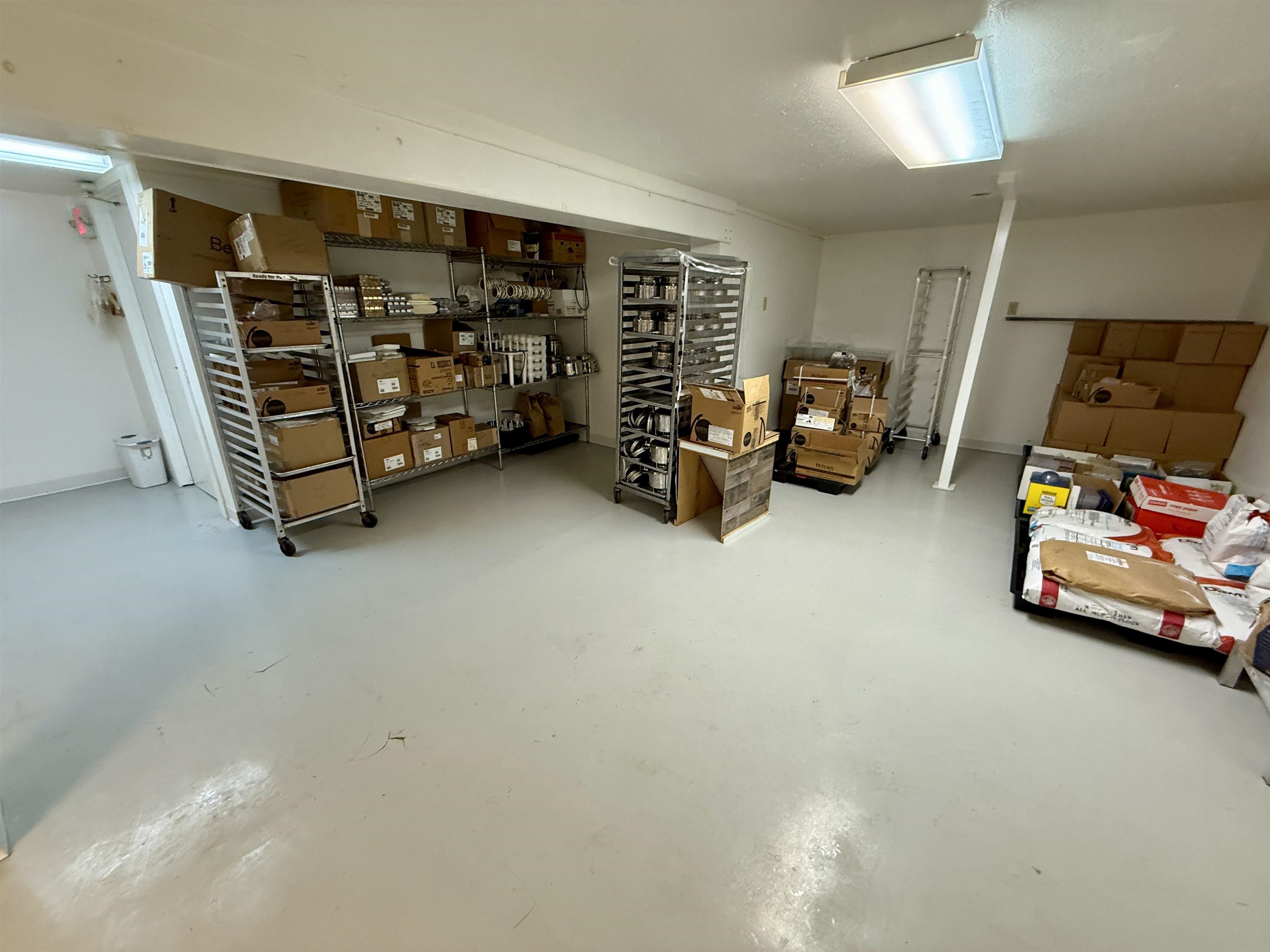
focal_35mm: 14
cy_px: 476
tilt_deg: -17.8
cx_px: 635
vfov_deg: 85.7
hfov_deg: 102.1
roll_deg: -0.7
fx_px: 514
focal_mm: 2.22
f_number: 2.2
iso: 250
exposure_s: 1/60
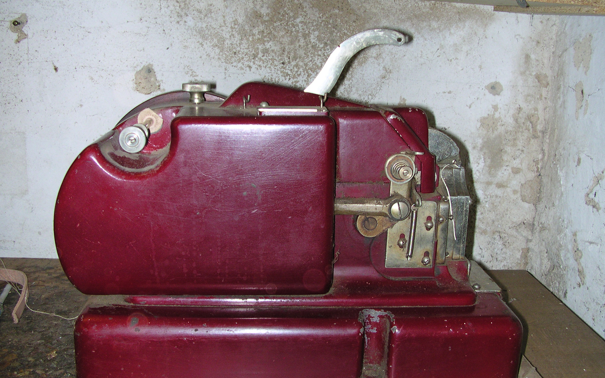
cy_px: 199
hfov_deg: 49.3
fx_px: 660
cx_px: 308
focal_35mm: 40
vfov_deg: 32.0
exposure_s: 1/60
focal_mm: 5.6
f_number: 2.7
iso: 100
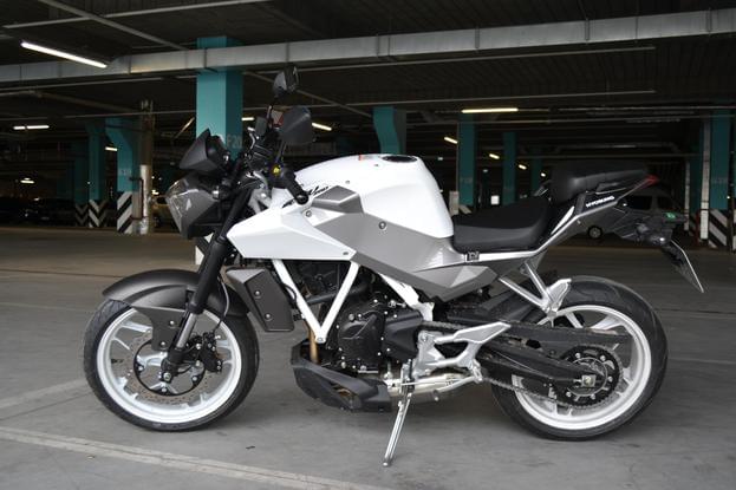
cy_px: 245
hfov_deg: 53.1
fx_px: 736
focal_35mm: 36
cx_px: 368
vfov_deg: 36.9
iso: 400
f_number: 4.2
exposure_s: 1/80
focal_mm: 24
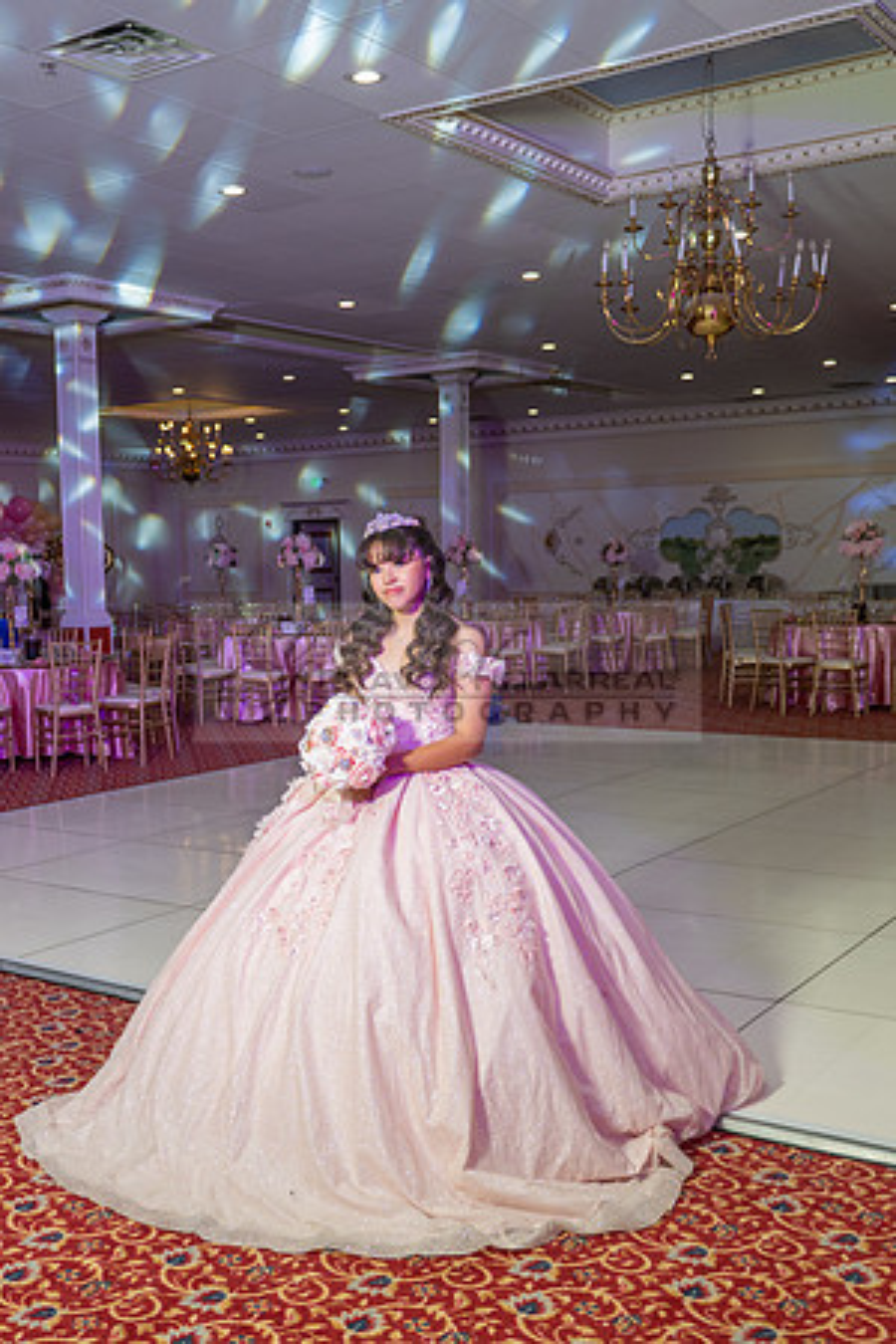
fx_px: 1453
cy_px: 726
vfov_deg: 49.6
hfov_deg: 34.1
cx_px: 321
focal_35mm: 39
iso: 250
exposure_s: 1/200
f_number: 2.8
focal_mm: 24
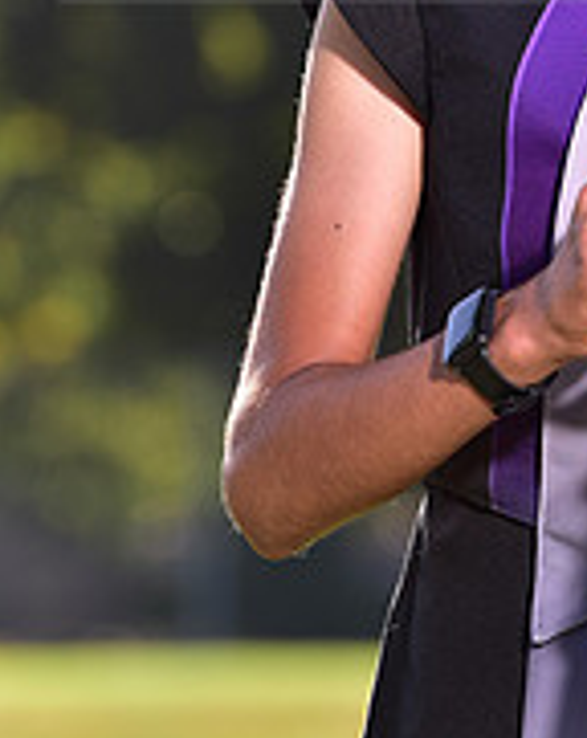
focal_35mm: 573
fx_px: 12486
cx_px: 785
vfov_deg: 3.4
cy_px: -126
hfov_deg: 2.7
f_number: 5
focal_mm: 190
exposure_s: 1/250
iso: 100
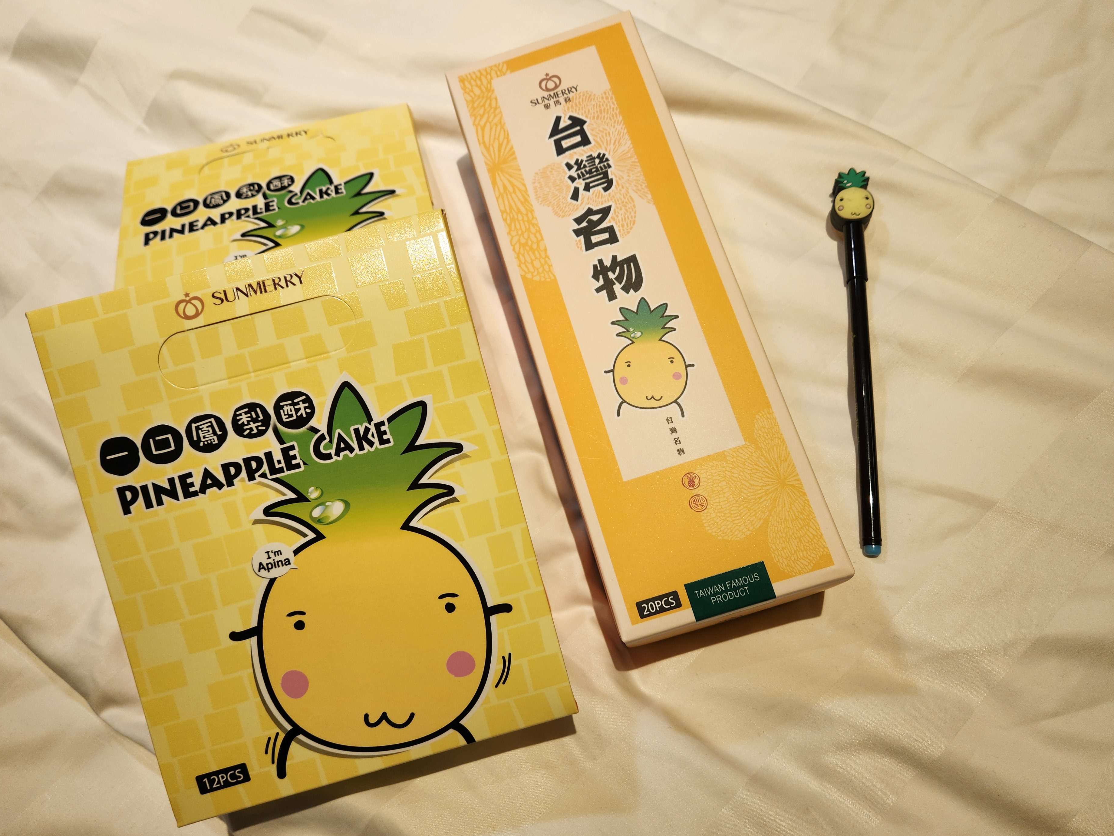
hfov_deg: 69.4
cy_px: 424
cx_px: 535
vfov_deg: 54.9
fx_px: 805
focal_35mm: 25
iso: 64
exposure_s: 1/120
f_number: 1.8
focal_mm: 5.4
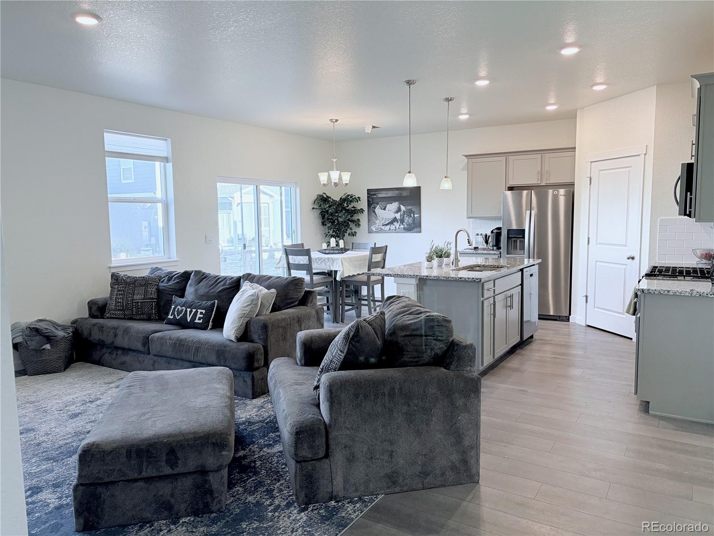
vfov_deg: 53.1
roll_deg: +2.1
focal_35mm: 26
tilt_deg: -4.5
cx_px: 357
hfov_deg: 67.3
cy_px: 268
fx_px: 536
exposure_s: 1/120
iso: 125
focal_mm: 5.96
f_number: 1.6
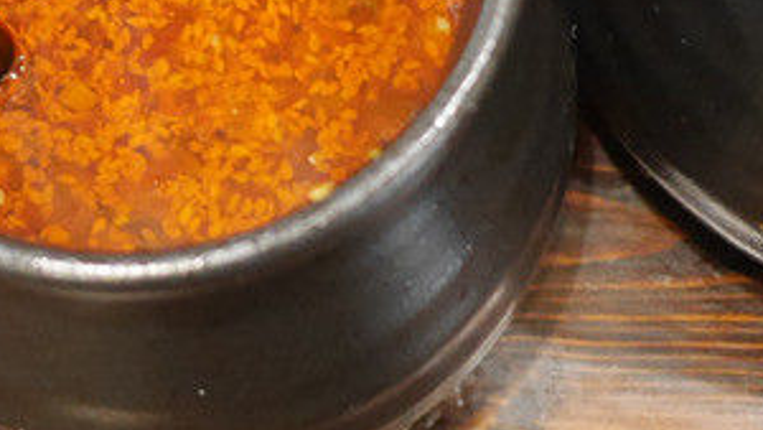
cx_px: 20
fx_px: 2206
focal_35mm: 109
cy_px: -117
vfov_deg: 10.9
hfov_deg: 19.1
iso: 2500
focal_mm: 15
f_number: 2
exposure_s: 1/60
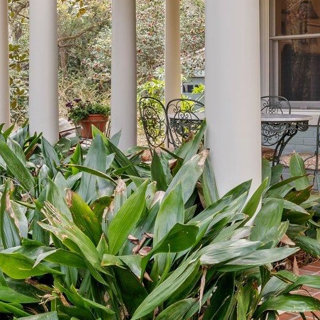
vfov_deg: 26.3
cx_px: 196
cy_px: 94
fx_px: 680
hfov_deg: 26.4
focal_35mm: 65
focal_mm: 19
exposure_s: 1/10
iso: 100
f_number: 9
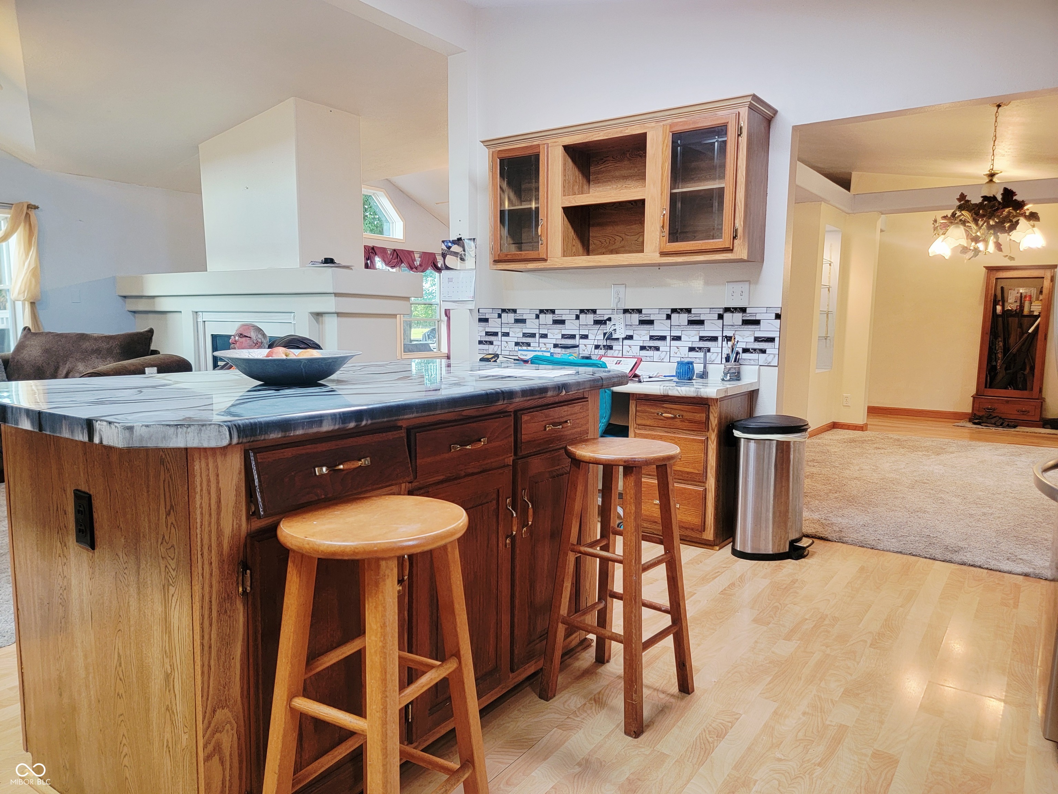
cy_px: 397
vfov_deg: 56.8
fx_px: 734
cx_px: 529
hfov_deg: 71.6
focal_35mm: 24
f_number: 1.8
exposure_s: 1/40
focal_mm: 6.7
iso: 200
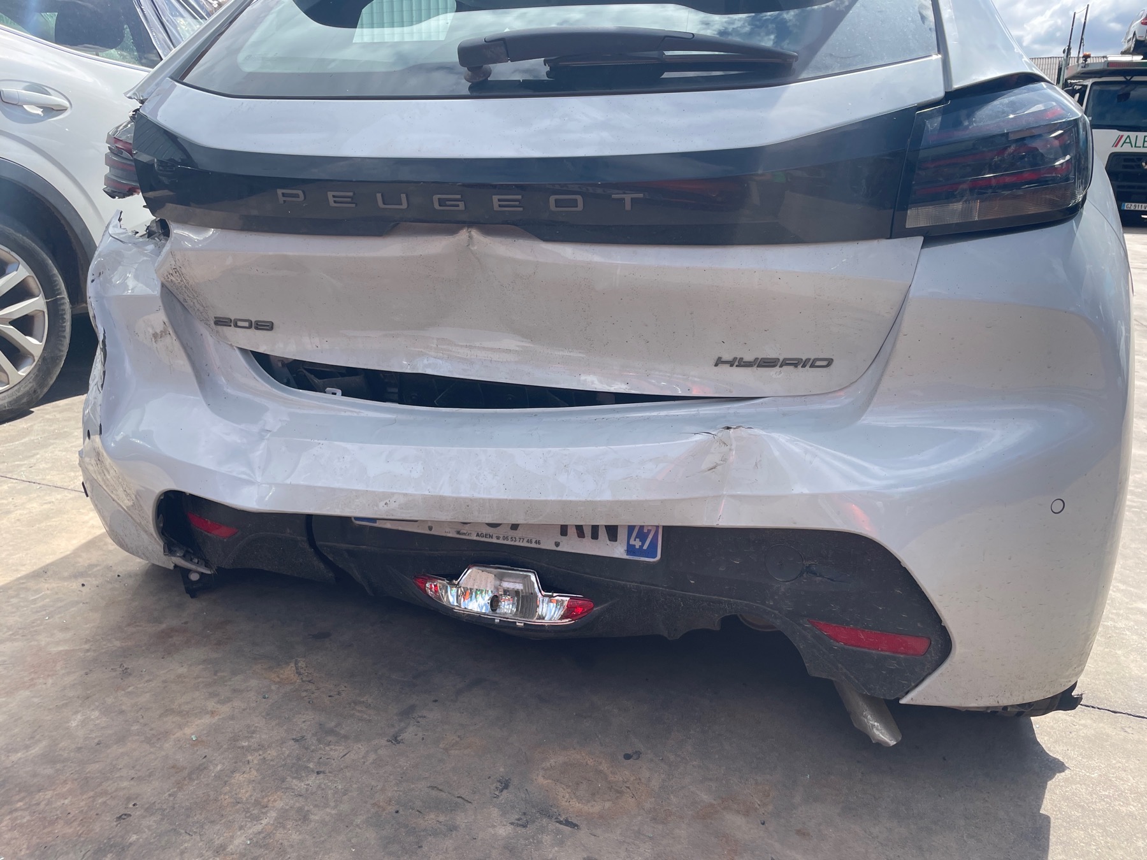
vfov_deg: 53.1
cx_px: 574
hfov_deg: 67.3
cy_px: 430
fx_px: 862
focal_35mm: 26
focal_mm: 4.2
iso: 32
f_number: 1.6
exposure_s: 1/1742
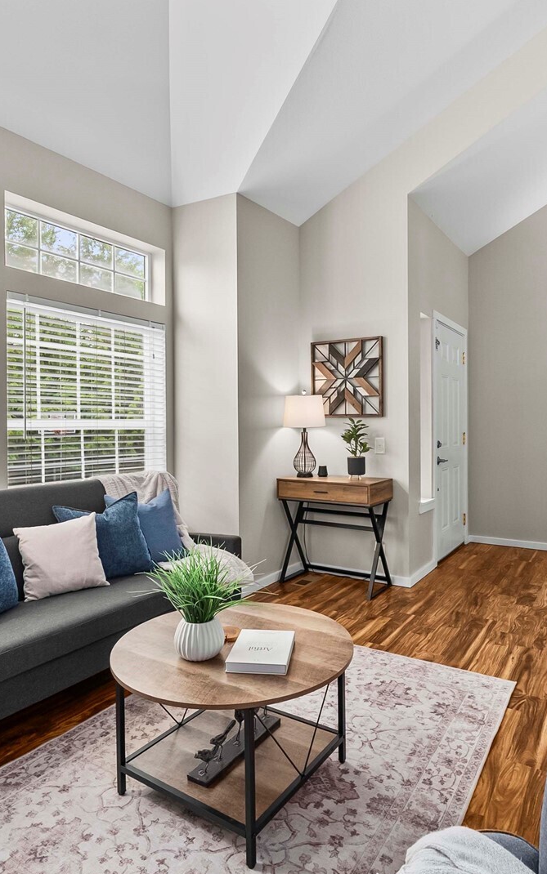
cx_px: 297
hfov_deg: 57.2
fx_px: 501
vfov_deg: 82.3
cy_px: 430
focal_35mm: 21
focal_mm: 13
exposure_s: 1/13
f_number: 7.1
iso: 1000
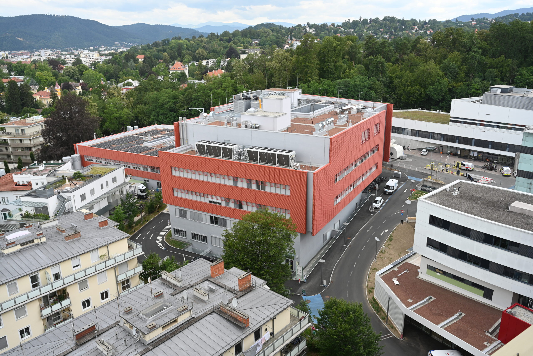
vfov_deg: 44.3
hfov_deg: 62.8
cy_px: 178
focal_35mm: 30
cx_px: 266
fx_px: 437
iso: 200
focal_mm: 29.5
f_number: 5.6
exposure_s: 1/250
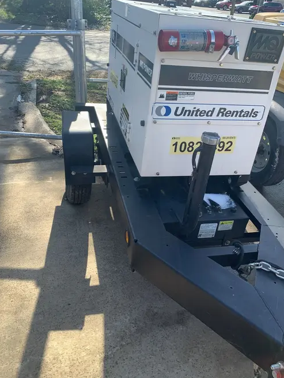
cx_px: 142
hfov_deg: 48.2
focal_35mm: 29
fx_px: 317
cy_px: 168
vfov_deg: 61.5
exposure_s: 1/711
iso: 25
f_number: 1.8
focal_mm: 4.25
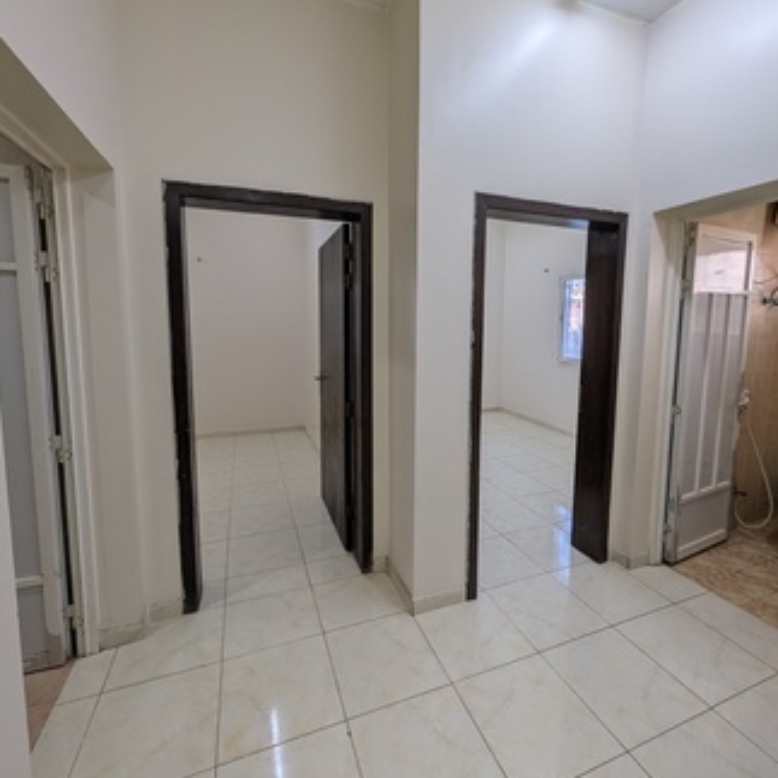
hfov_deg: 91.1
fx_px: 381
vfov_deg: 91.0
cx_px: 394
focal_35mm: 15
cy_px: 359
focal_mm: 2.02
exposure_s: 1/167
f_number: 1.7
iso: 62
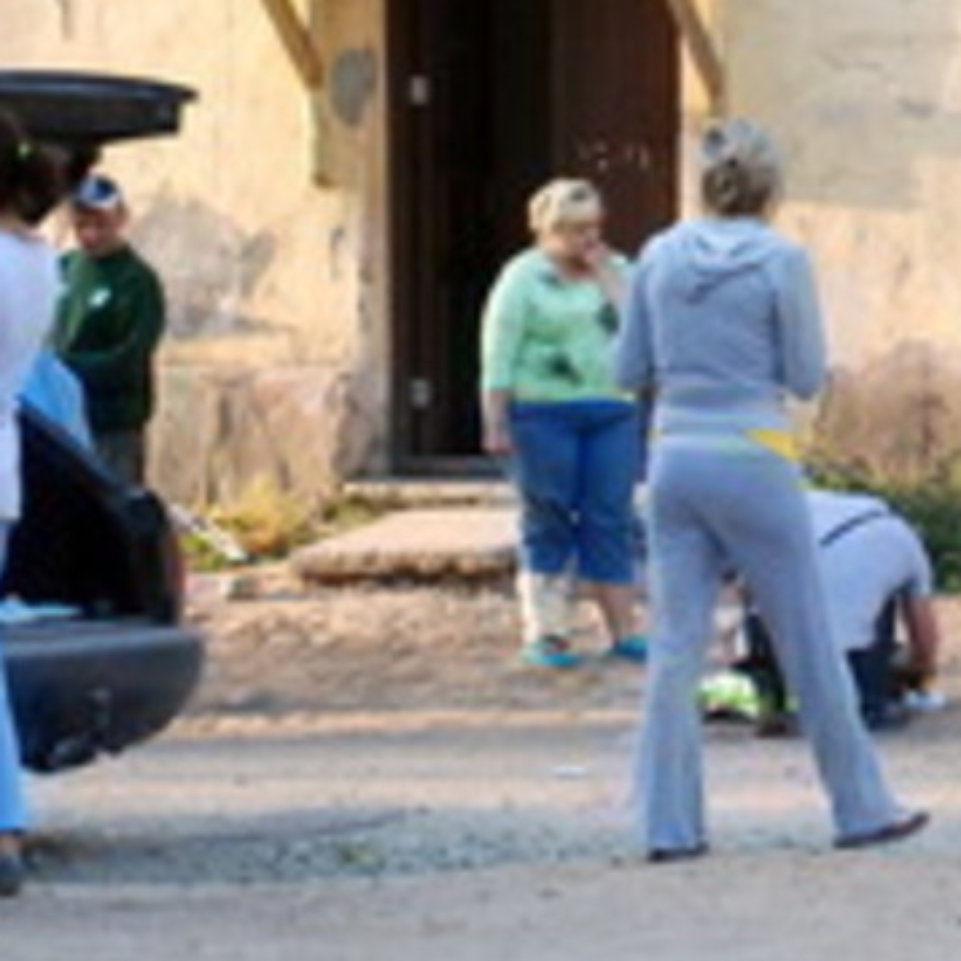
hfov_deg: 7.5
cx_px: 1405
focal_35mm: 229
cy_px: 156
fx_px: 7193
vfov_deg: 7.6
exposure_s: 1/180
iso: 800
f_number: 5
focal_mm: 50
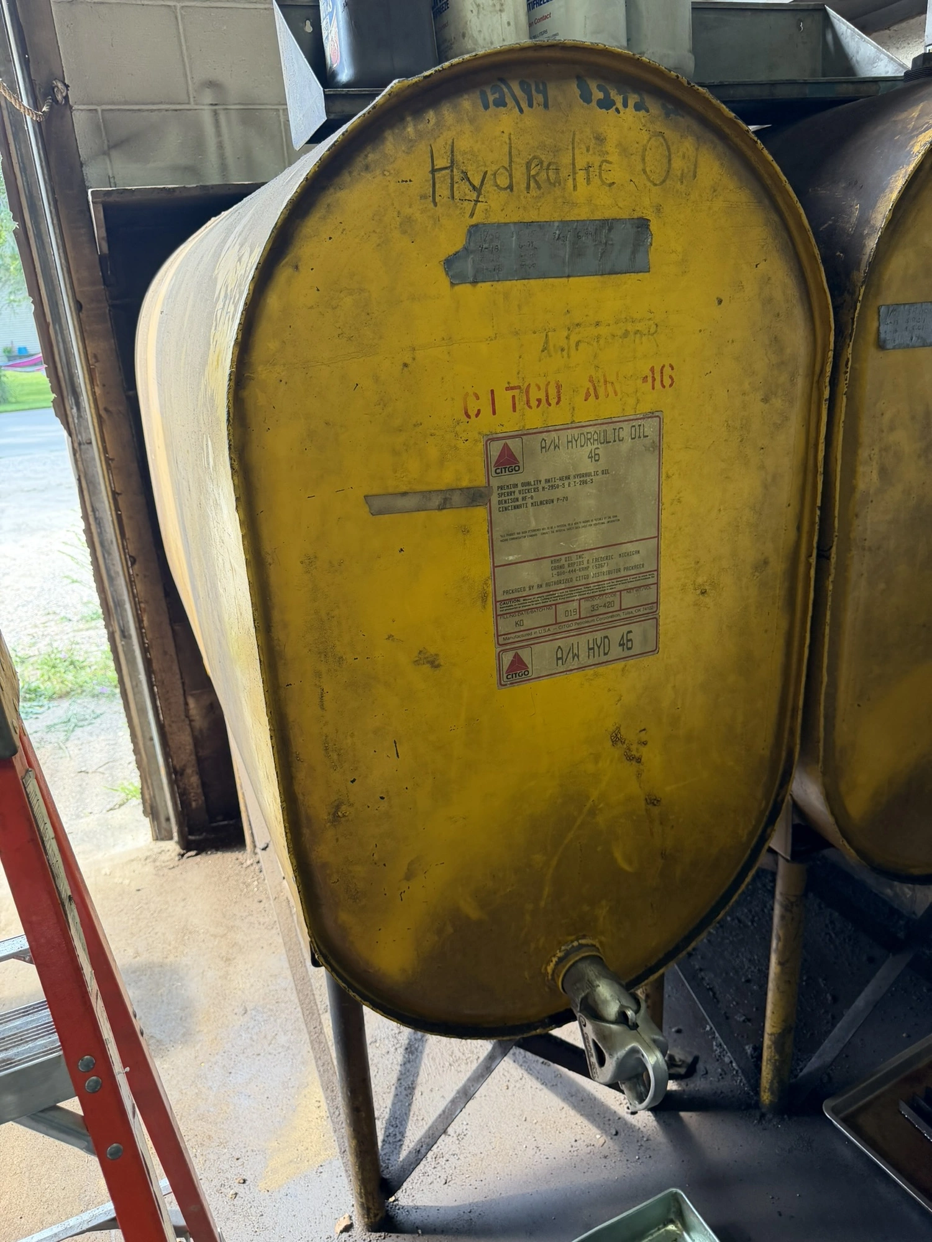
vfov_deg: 71.6
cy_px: 621
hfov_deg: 56.8
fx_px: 862
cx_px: 466
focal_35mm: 24
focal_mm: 6.76
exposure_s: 1/188
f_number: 1.78
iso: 200
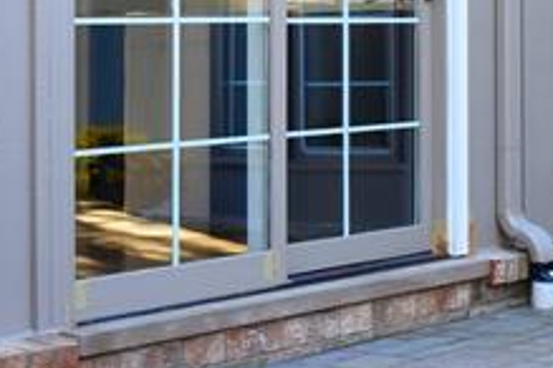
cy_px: -49
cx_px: 1035
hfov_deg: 16.8
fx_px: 1505
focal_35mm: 98
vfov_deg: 13.6
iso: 640
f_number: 9
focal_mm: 21
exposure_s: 1/60
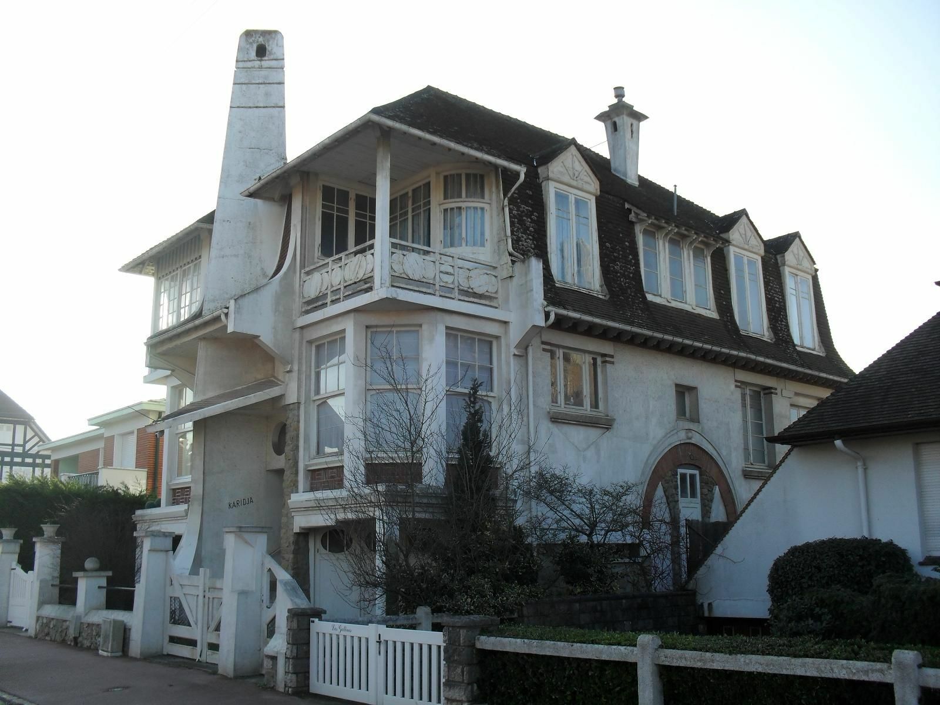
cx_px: 470
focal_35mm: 35
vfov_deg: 40.7
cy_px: 352
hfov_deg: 52.6
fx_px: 950
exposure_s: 1/500
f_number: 3.2
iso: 100
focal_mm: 6.3
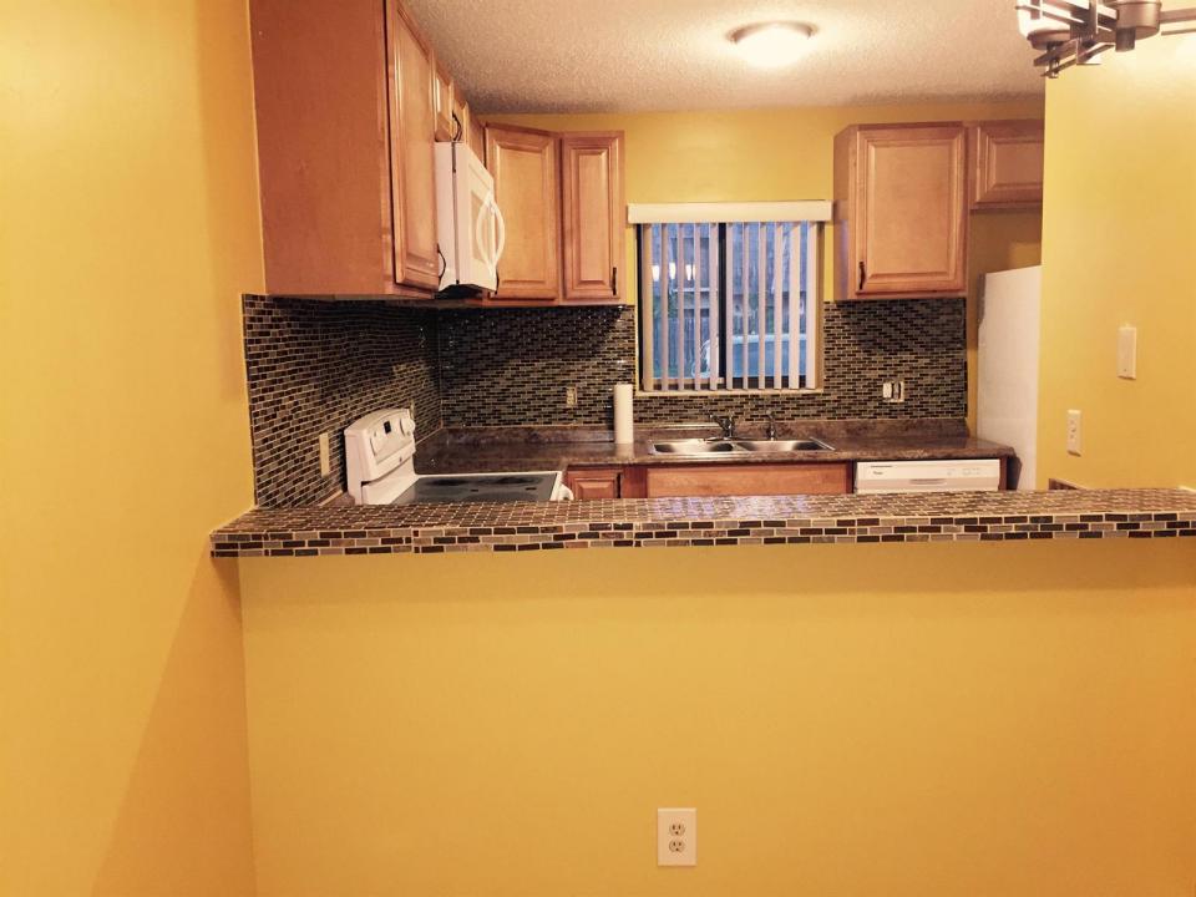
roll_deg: +0.3
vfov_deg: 48.2
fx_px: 1002
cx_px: 598
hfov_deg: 61.7
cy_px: 448
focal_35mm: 29
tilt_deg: -6.8
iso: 160
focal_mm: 4.15
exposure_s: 1/30
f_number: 2.2
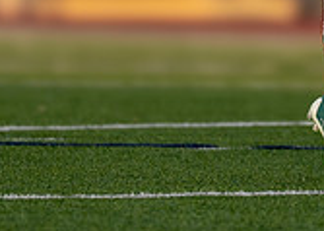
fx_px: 9415
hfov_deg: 2.0
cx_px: 409
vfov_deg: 1.4
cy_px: -171
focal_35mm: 1024
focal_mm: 200
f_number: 2.8
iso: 400
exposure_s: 1/2000
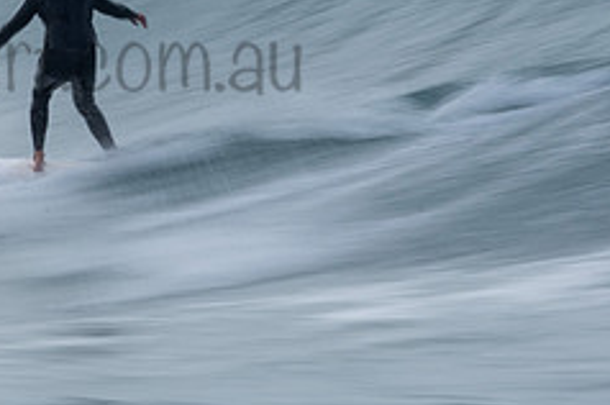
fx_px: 29748
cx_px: 31
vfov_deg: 0.8
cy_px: 32
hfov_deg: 1.2
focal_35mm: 1758
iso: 100
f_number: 29
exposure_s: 1/25
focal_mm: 480
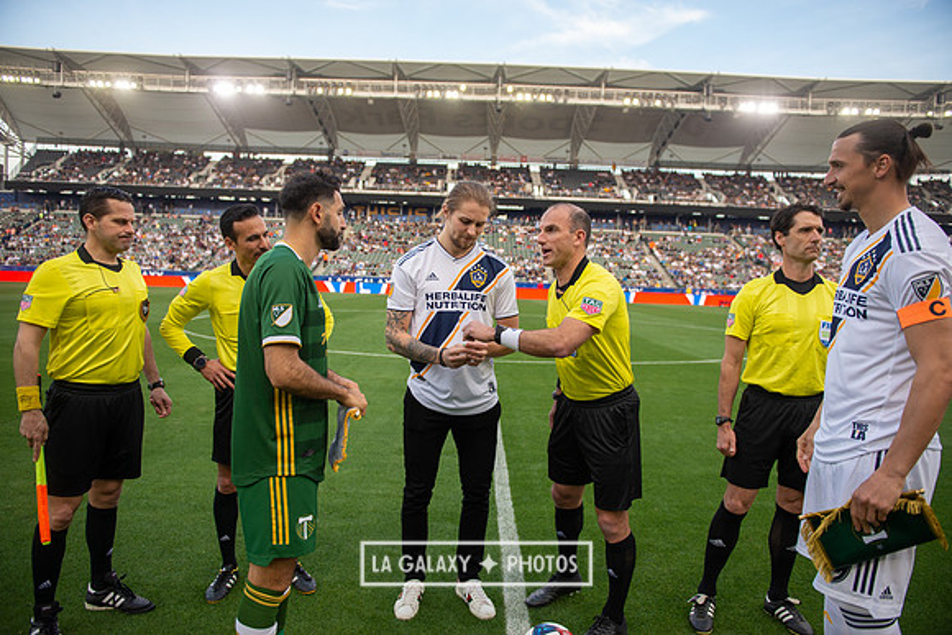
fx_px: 635
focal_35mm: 24
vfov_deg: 53.2
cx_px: 476
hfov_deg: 73.7
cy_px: 318
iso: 400
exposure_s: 1/800
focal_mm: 24
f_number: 2.8
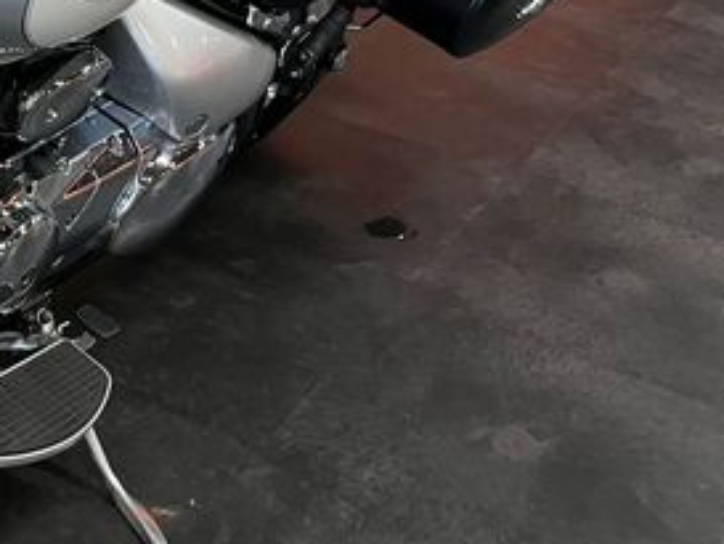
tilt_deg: -18.1
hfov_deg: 28.8
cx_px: -64
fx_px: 1276
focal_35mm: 61
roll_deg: -0.2
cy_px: -53
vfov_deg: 22.7
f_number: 1.6
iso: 500
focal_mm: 5.1
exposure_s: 1/33
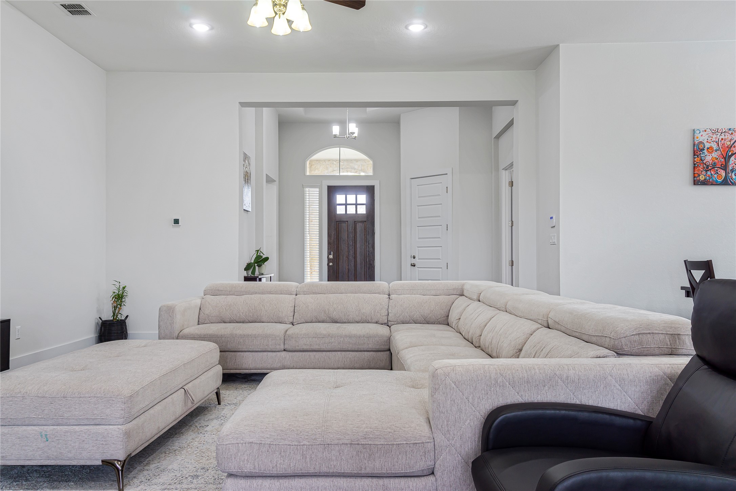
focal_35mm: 28
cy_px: 246
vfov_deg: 45.7
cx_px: 368
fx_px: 582
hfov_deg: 64.6
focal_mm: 19
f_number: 8
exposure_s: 1/6
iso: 200
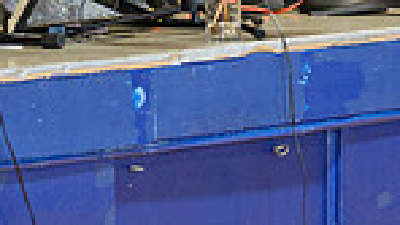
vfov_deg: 3.0
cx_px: 59
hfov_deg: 5.3
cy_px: -297
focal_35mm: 407
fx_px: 4314
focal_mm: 66
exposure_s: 1/100
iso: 1600
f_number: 3.2
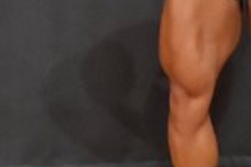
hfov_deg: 1.6
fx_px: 8854
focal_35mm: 1270
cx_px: -40
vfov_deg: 1.1
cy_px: -49
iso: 11400
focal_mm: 180
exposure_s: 1/400
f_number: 5.6
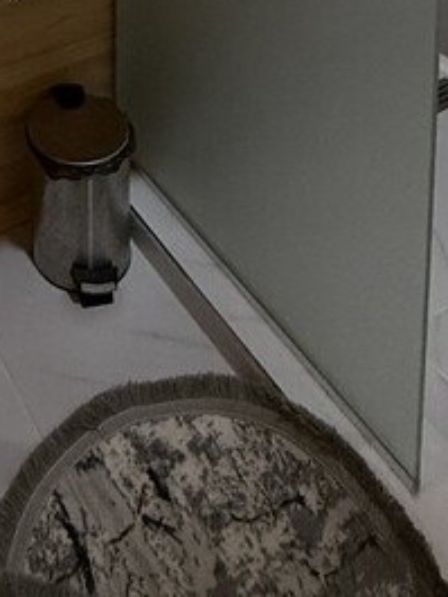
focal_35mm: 54
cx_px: -11
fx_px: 931
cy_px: -410
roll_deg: +1.0
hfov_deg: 25.6
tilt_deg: -7.4
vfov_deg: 23.5
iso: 320
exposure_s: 1/74
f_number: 2.2
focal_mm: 2.22
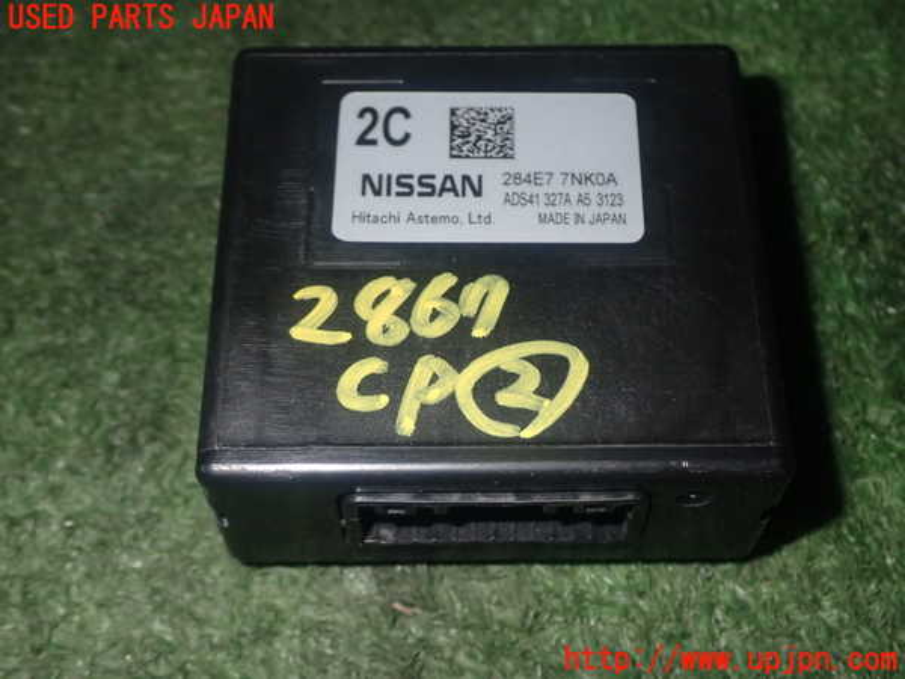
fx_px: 1307
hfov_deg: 38.2
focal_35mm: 50
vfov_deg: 29.1
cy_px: 340
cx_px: 452
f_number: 9
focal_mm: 9.01
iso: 400
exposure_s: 1/50
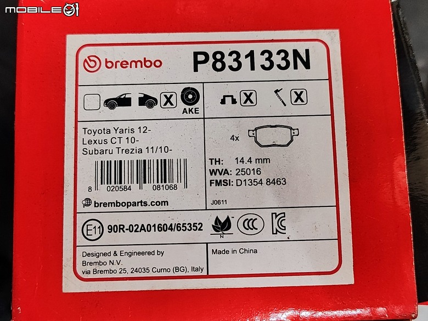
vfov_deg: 31.5
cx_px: 214
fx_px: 569
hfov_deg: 41.2
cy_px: 160
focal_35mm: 46
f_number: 1.8
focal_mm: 5.4
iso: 1583
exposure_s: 1/300
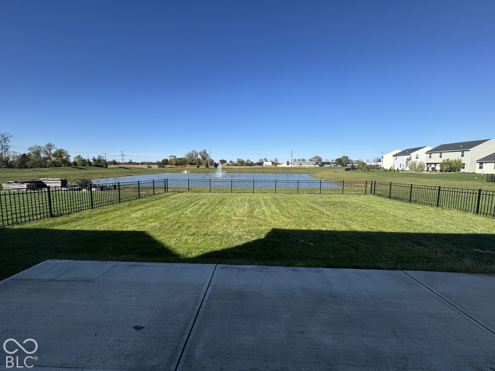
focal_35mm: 14
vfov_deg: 85.7
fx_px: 200
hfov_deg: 102.1
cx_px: 248
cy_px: 186
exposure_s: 1/1789
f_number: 2.2
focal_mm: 2.22
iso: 40
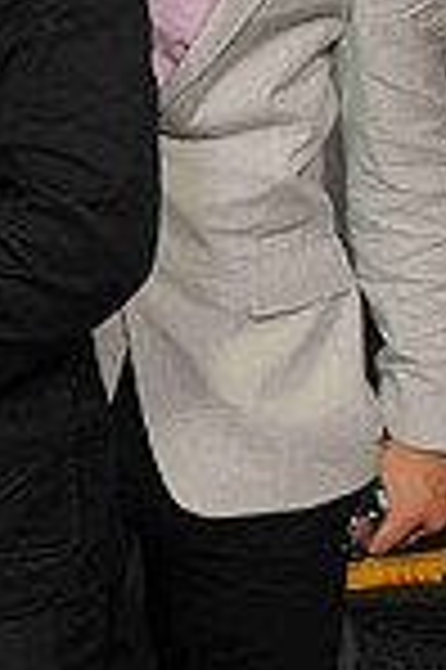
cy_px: 182
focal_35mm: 152
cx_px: -752
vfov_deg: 13.5
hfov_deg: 8.1
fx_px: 2831
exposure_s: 1/125
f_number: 5.6
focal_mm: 26
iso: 250
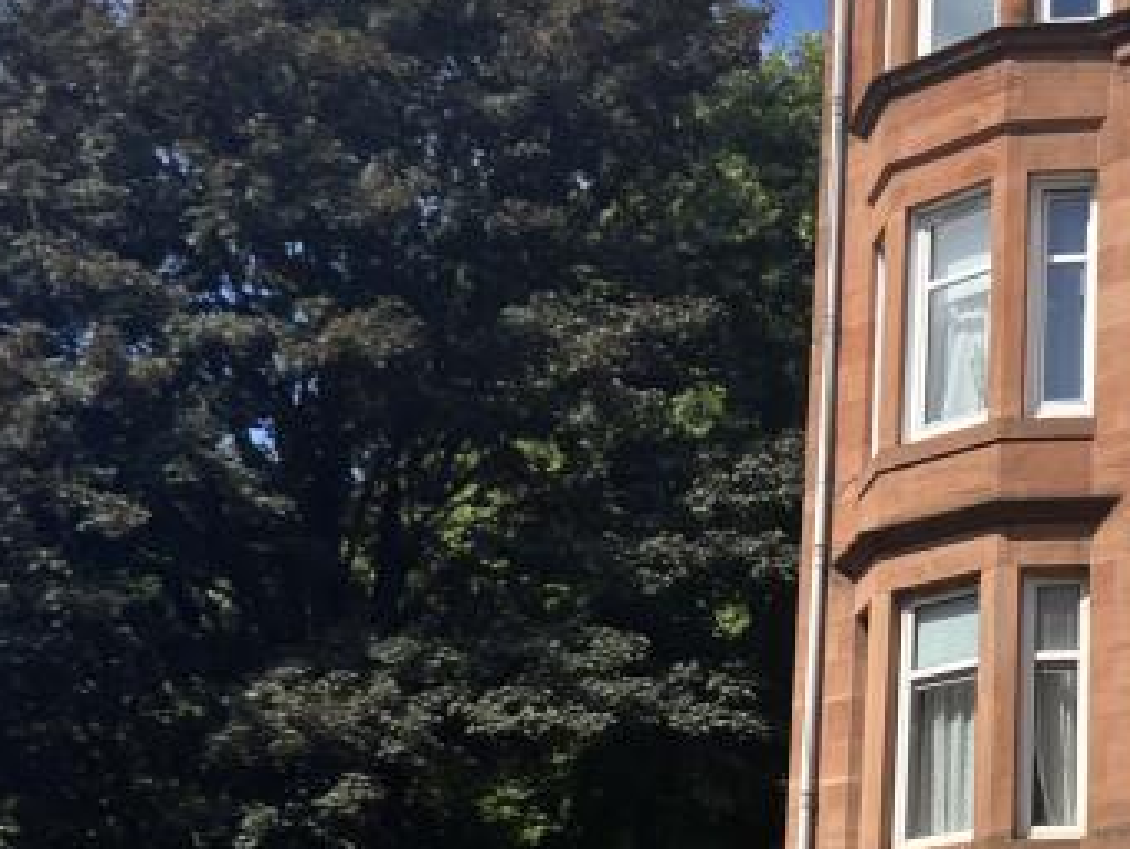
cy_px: 454
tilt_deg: +19.6
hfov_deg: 22.5
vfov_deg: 17.6
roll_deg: -0.1
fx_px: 2743
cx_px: 1080
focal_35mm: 84
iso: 32
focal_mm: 3.99
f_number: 1.8
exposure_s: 1/2024
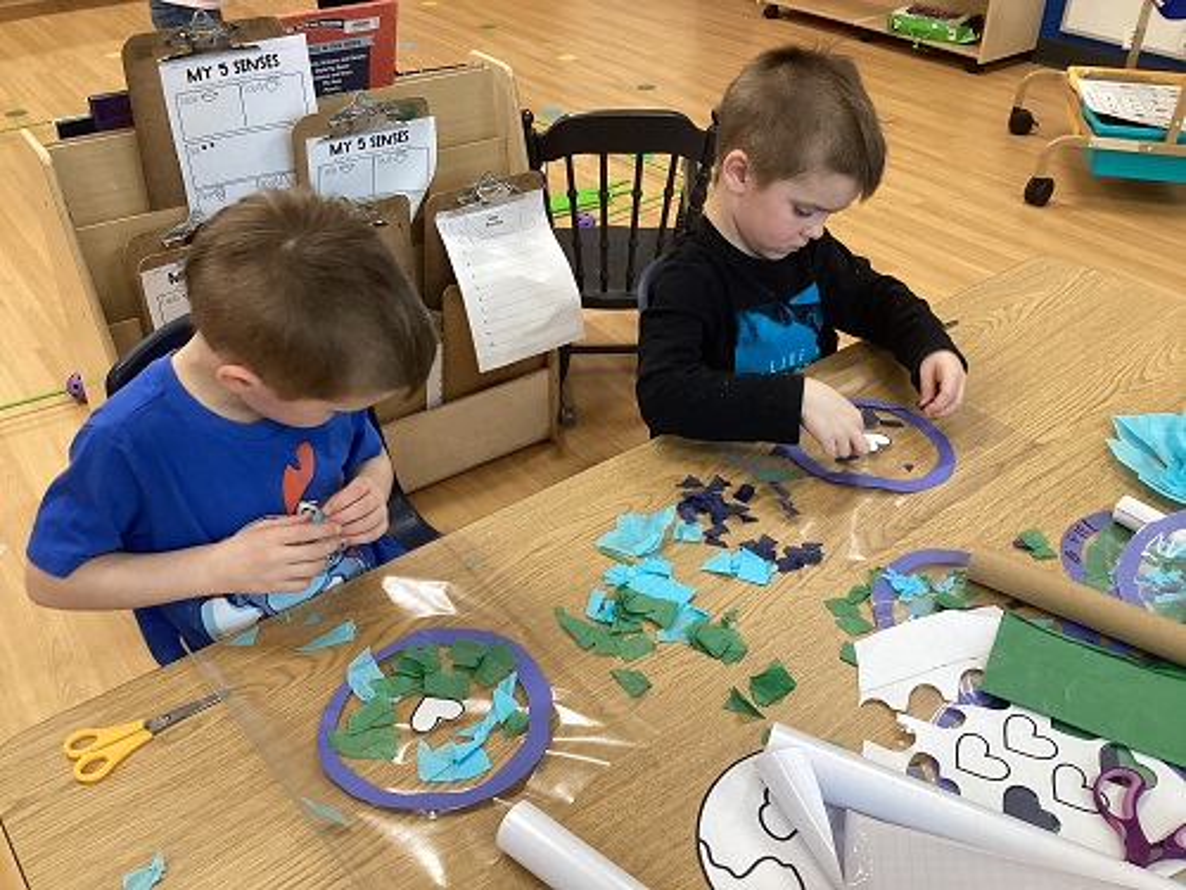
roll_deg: -1.2
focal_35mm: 31
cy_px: 445
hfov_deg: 58.4
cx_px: 593
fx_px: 1062
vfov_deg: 45.4
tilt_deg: -35.7
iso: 125
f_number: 2.4
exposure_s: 1/60
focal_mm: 3.3
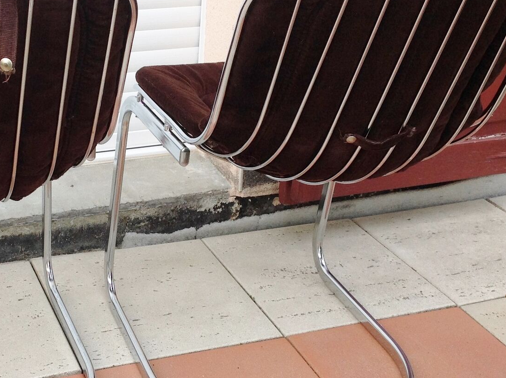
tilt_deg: -27.0
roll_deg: -1.0
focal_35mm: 64
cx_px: 146
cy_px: 191
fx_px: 934
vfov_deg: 22.9
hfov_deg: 30.0
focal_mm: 4.28
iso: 80
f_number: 2.4
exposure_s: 1/120
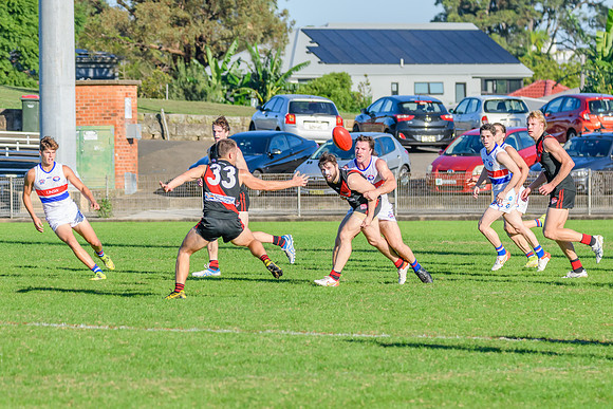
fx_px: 5107
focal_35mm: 300
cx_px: 300
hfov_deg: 6.9
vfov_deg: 4.6
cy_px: 254
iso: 800
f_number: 7.1
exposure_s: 1/2000
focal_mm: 210
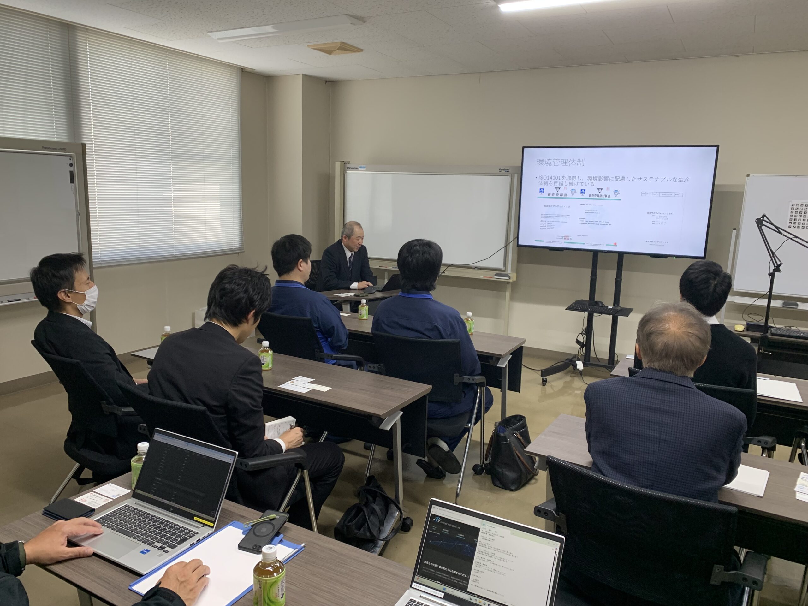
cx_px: 404
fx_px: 607
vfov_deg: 53.1
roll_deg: -2.3
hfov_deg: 67.3
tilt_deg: -12.6
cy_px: 303
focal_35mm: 26
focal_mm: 4.25
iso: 100
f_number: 1.8
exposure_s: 1/84
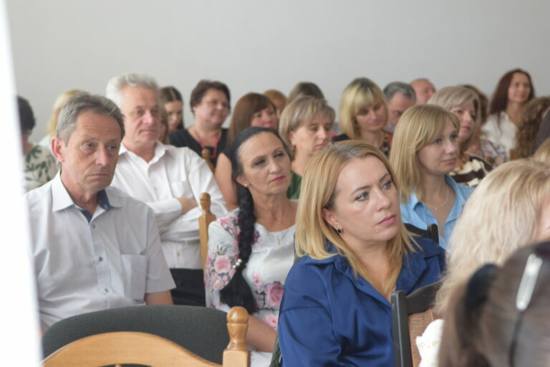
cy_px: 184
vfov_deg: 18.9
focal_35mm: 72
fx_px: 1100
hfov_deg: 28.1
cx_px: 275
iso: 400
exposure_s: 1/60
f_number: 4
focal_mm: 48
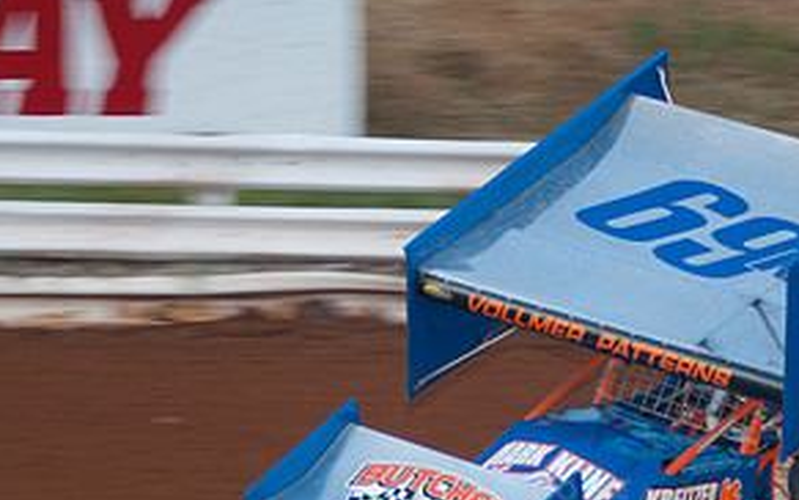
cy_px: 387
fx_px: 6316
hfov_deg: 7.2
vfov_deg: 4.5
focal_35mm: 290
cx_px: 596
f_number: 2.8
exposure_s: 1/400
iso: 250
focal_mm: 95
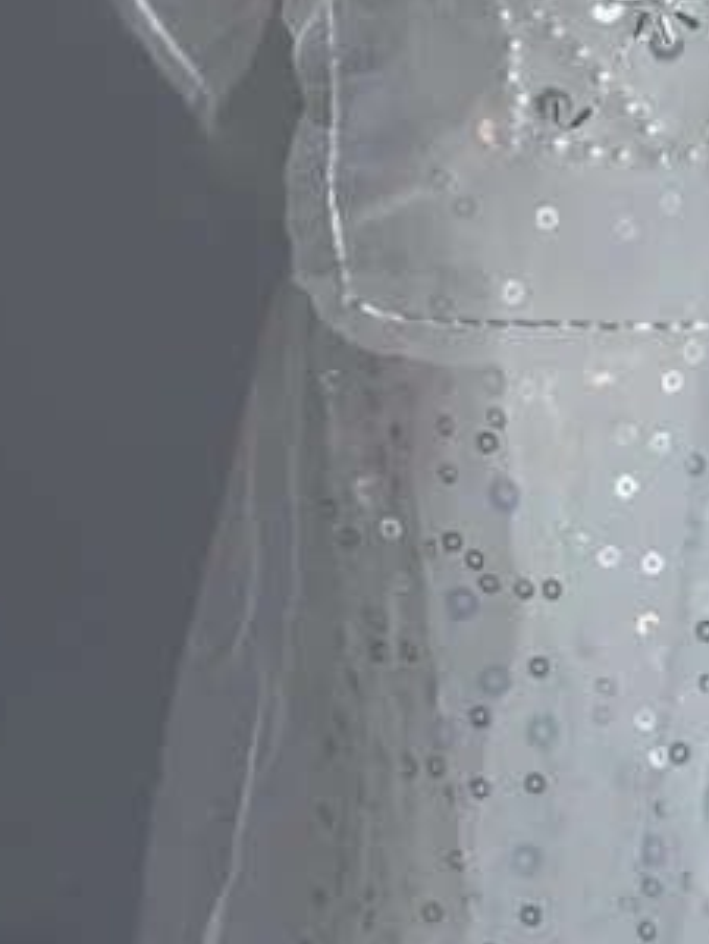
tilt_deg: -21.3
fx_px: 6959
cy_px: 947
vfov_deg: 7.7
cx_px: 1286
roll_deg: -3.3
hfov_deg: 5.7
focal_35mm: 255
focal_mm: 6.76
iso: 64
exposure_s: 1/541
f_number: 1.78
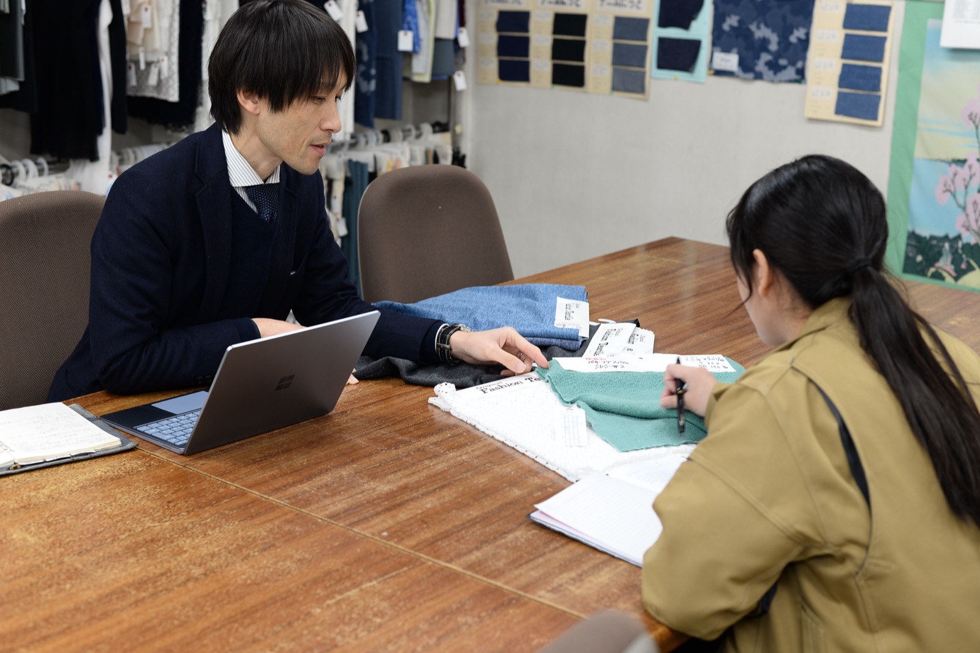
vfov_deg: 27.0
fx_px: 1361
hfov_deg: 39.6
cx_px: 490
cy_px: 326
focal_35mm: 50
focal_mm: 50
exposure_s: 1/50
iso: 360
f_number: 4.5
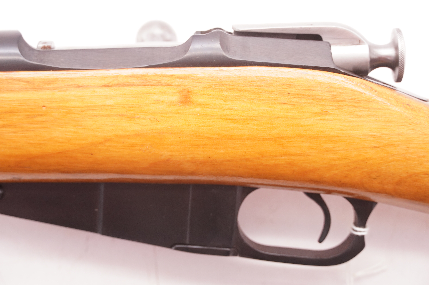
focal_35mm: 80
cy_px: 142
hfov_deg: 25.5
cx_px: 214
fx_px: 947
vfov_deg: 17.1
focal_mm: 53
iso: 1000
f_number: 5.6
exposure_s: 1/125
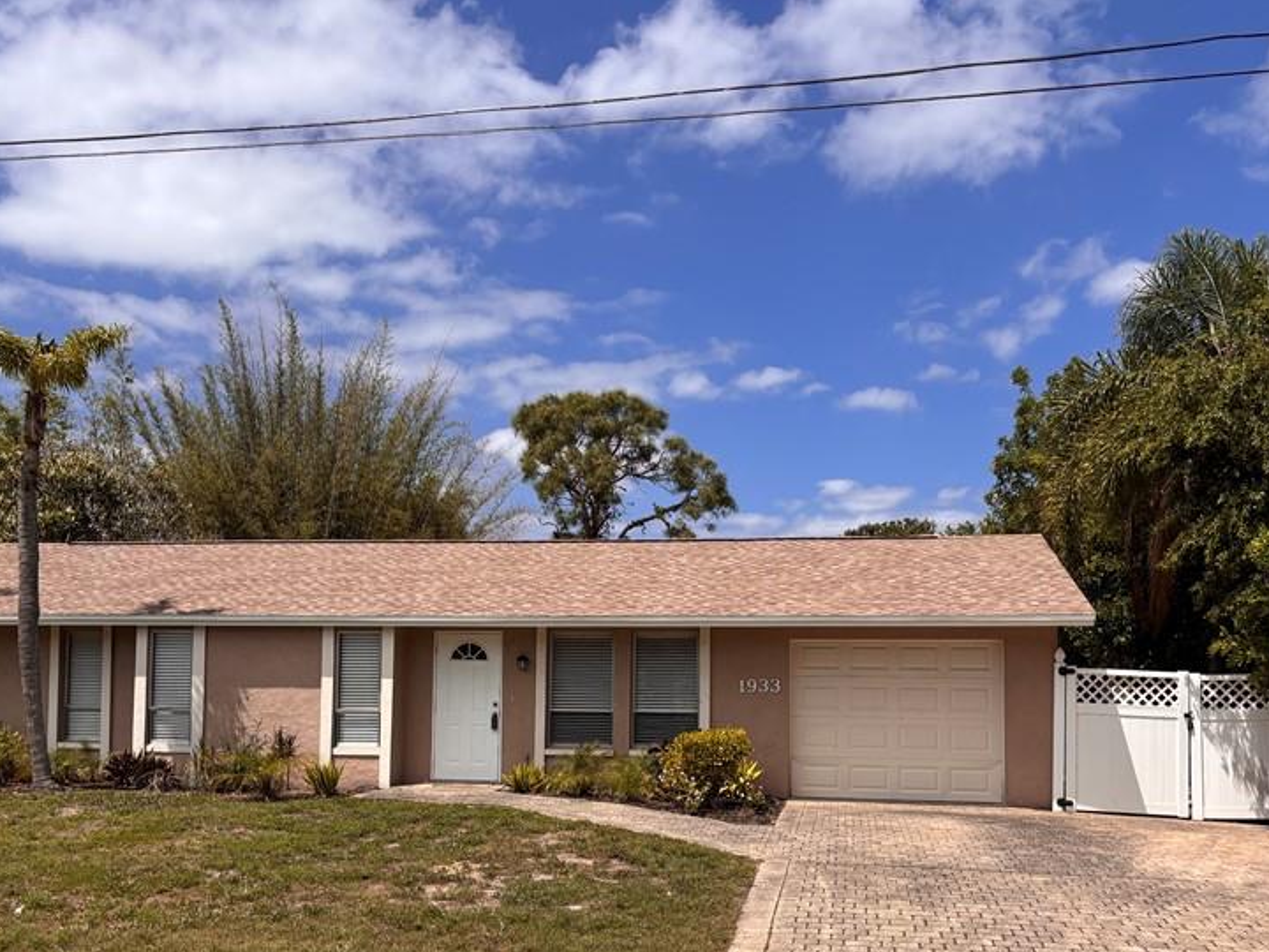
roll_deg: -1.5
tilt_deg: +2.1
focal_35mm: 37
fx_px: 1356
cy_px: 647
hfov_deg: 50.1
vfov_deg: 38.2
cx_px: 585
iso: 50
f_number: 1.6
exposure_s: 1/4854
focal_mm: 5.96
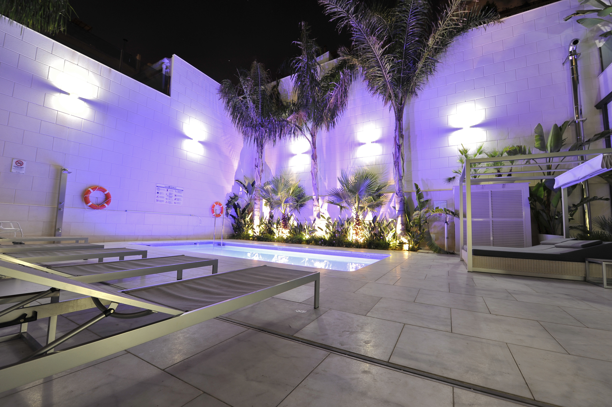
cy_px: 204
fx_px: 255
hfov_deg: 100.4
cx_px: 306
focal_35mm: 15
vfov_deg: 77.3
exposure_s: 4
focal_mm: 15
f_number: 5.6
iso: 250
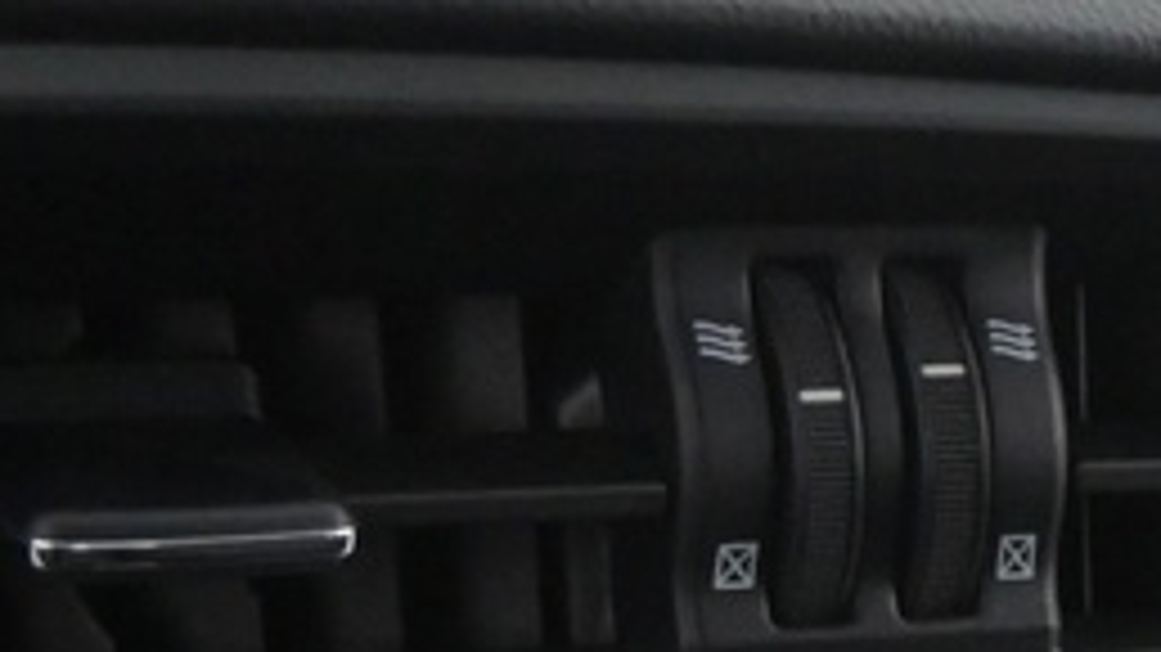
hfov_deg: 13.2
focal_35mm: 158
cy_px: 2172
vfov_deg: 6.7
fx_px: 4863
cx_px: 1467
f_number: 3.5
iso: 2500
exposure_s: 1/50
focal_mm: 16
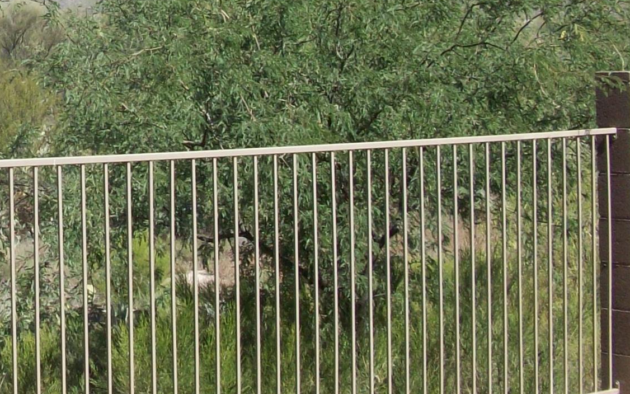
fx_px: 1648
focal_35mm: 96
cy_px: -50
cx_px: -111
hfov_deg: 20.4
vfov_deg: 13.3
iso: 64
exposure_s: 1/319
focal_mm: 5.7
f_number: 5.5
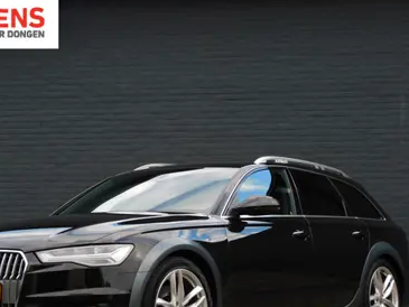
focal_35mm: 92
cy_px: 189
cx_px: 160
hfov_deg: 21.3
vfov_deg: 16.1
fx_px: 1087
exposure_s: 1/125
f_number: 4.5
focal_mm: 12.5
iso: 125
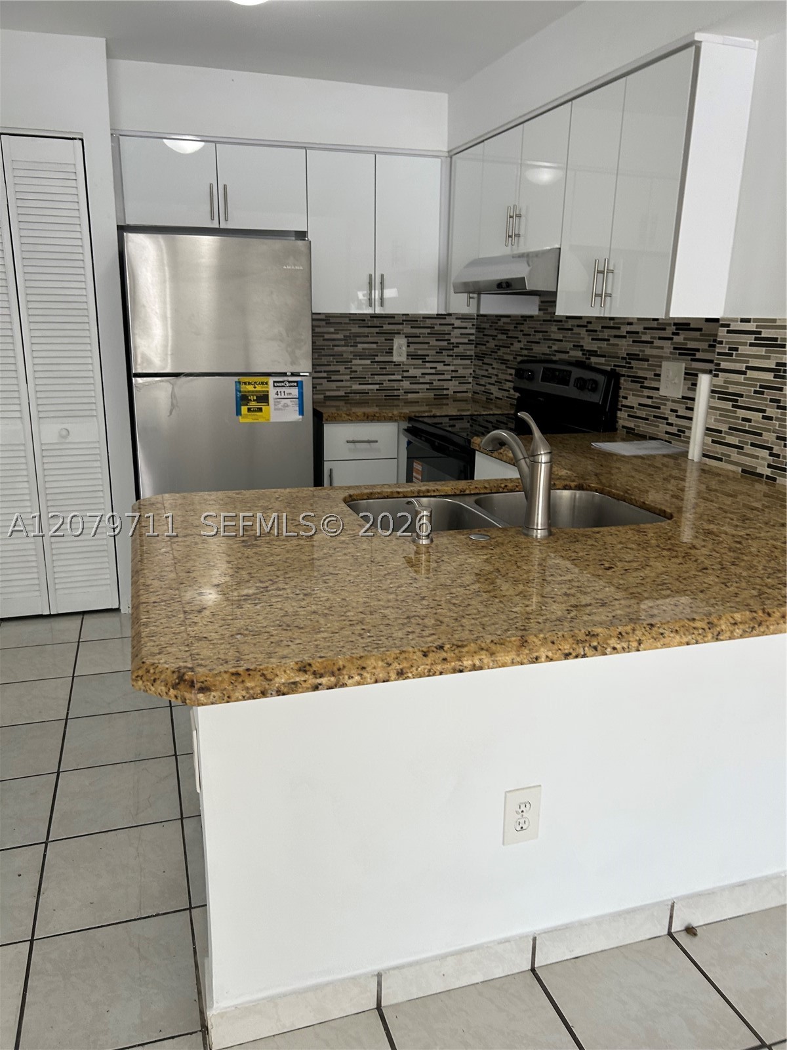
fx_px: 788
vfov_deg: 67.3
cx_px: 394
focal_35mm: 26
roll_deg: -1.7
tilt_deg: -11.2
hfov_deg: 53.1
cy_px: 525
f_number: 1.5
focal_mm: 5.7
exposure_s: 1/120
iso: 80
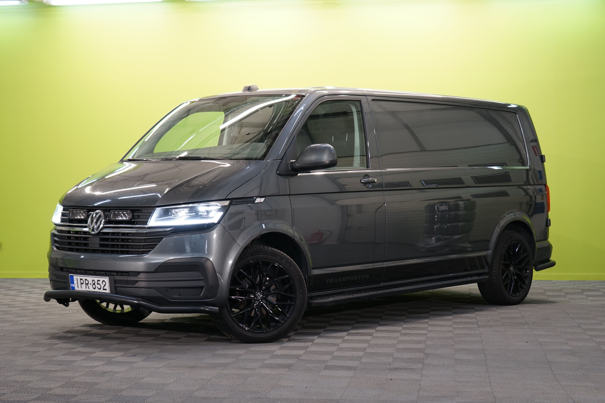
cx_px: 302
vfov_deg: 20.6
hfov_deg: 30.5
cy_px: 202
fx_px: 1109
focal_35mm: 66
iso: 500
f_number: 5.6
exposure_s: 1/30
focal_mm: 66
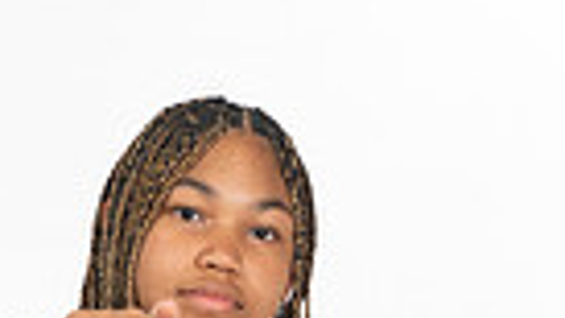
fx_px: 2876
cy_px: 801
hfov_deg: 11.2
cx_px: 198
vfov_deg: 6.0
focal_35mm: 192
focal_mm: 56
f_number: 8
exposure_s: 1/320
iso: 800
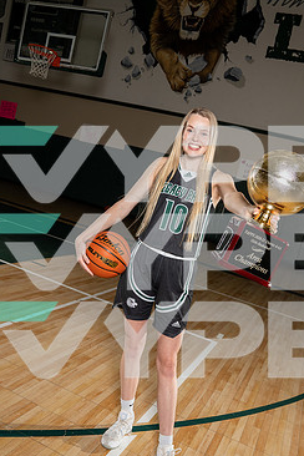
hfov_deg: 41.1
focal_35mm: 32
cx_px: 169
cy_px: 253
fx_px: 405
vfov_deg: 58.6
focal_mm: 26
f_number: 7.1
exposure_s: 1/250
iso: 320
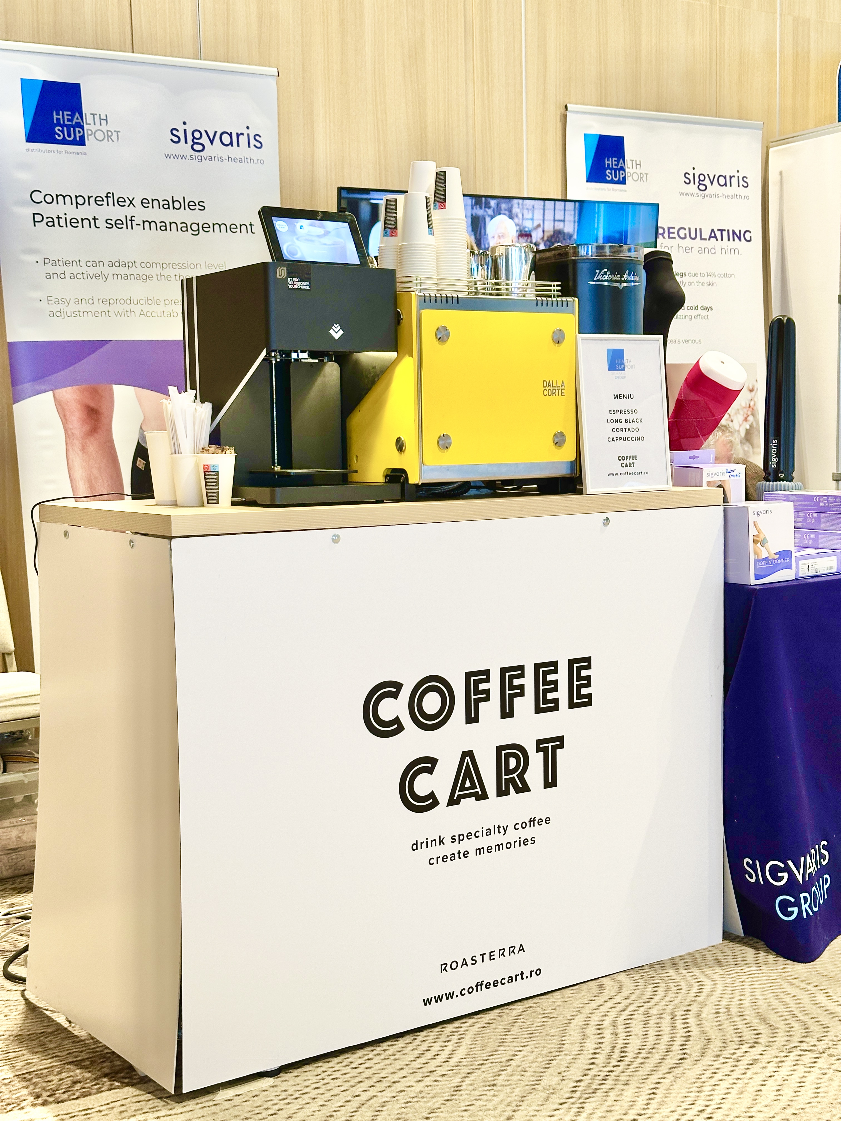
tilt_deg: -4.8
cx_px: 420
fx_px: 1555
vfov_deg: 39.7
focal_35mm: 48
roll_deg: +1.8
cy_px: 560
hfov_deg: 30.3
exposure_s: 1/50
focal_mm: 6.86
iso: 125
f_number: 1.78
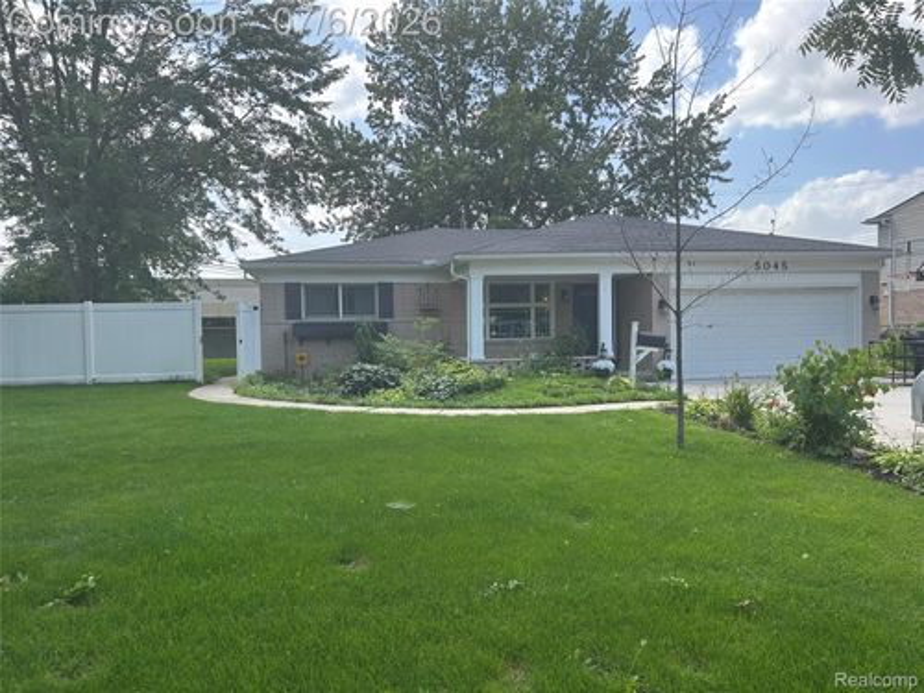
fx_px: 694
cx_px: 462
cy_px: 346
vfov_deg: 53.1
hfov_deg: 67.3
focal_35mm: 26
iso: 50
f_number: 1.5
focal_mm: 5.7
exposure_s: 1/1000
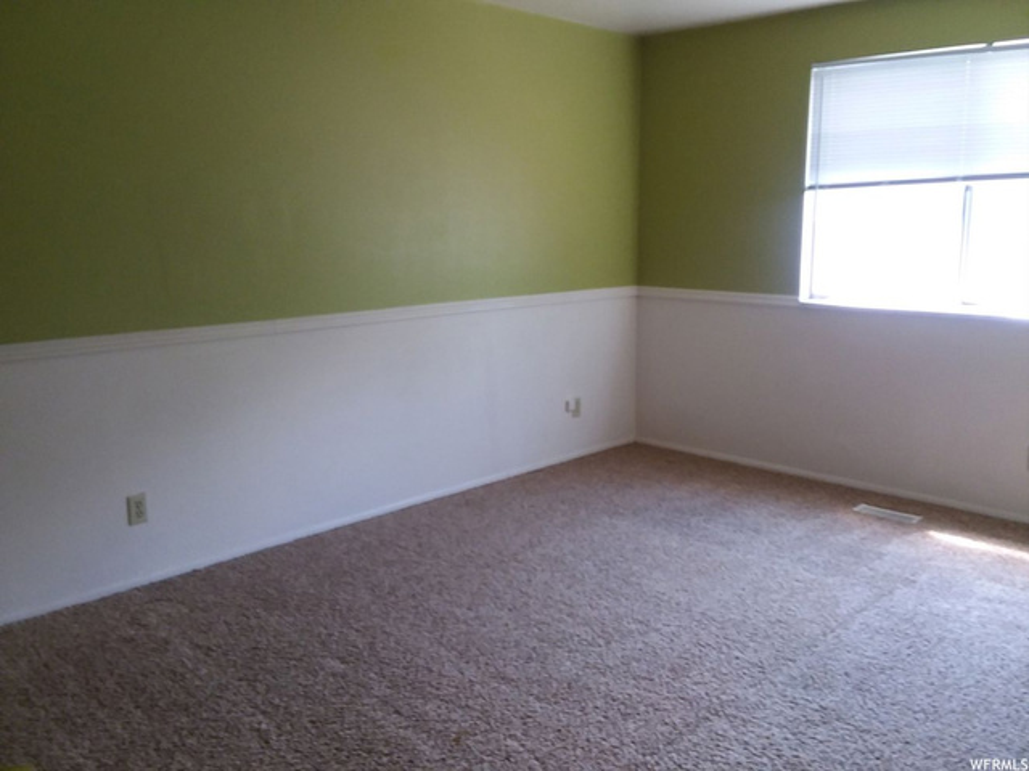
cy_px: 386
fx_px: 862
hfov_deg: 61.7
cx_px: 514
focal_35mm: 29
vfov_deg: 48.2
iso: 50
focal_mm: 2.47
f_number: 1.9
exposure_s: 1/30
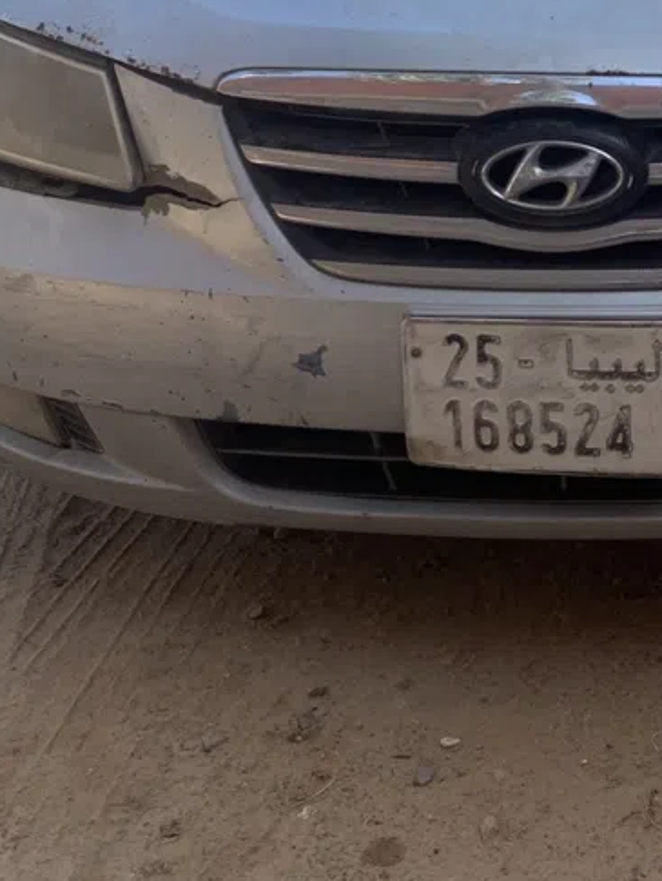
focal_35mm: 73
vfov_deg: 26.1
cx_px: 651
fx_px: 1860
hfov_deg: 19.6
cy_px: 148
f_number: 1.8
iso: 25
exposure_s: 1/1100
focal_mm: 4.25
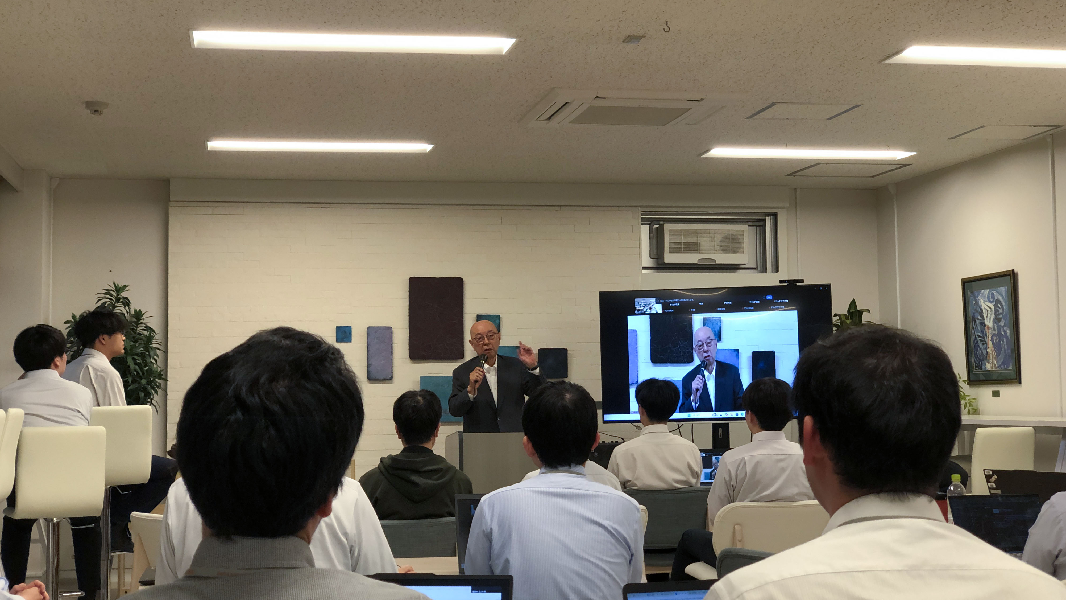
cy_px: 276
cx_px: 535
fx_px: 1611
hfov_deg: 36.6
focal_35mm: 57
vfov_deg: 21.1
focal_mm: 6
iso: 80
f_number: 2.4
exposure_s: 1/50
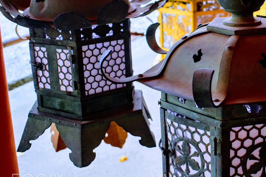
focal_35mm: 70
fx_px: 517
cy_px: 69
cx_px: 216
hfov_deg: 28.2
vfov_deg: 19.4
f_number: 4.2
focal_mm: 28
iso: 1250
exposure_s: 1/60
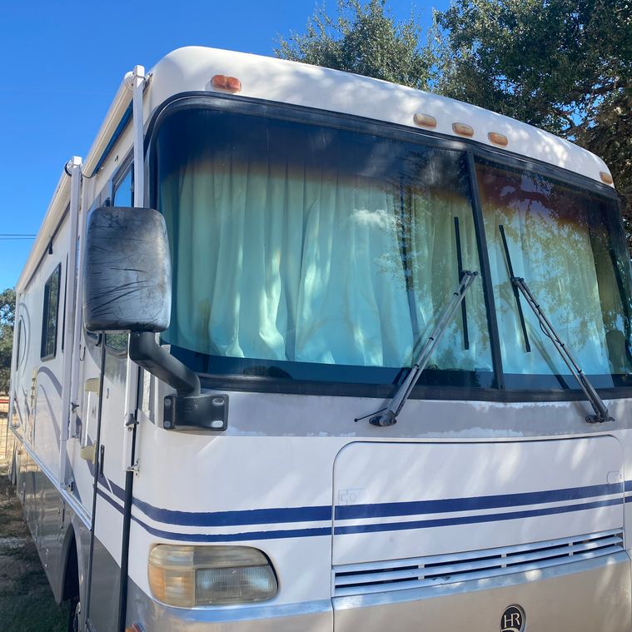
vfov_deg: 52.5
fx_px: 640
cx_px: 332
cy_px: 317
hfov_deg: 52.5
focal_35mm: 31
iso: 32
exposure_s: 1/1504
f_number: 1.8
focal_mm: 4.25
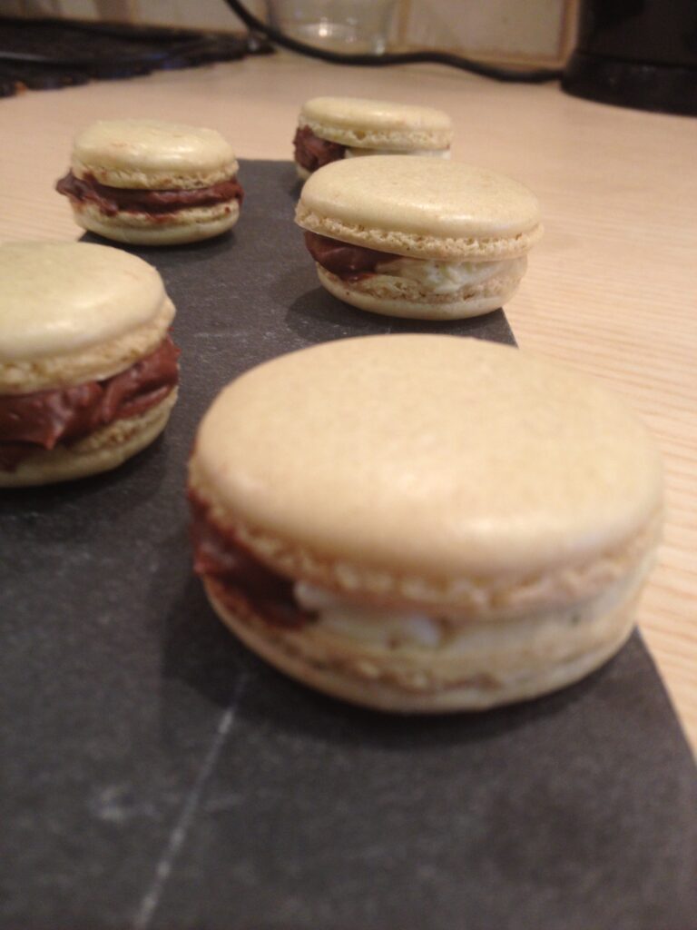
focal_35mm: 35
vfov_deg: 52.6
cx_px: 348
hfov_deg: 40.7
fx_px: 940
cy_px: 465
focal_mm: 4.28
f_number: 2.4
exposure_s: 1/20
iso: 80
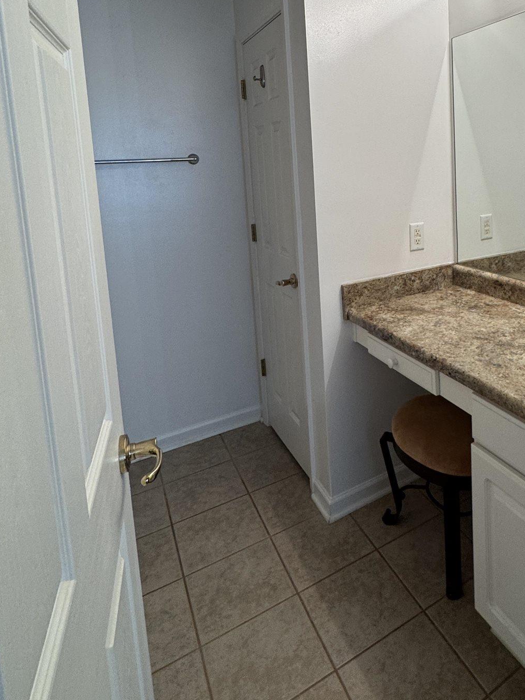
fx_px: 485
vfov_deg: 68.7
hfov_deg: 53.0
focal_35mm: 24
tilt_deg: -6.5
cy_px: 211
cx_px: 422
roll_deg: +1.7
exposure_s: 1/120
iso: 100
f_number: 2.2
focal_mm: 2.22
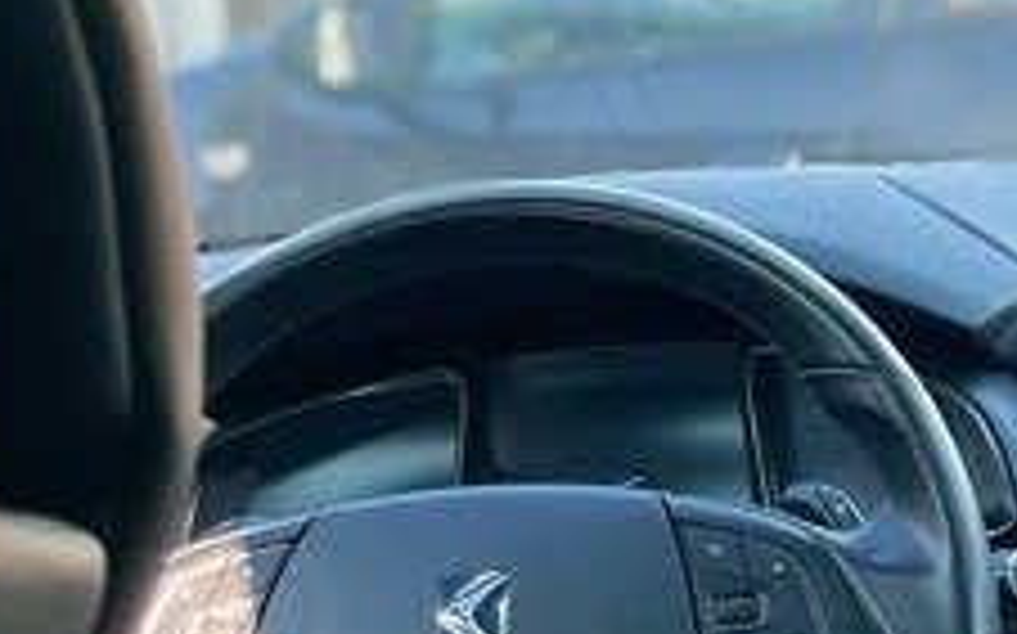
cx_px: 1328
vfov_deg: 10.4
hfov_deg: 16.2
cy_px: -238
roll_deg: +7.8
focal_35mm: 122
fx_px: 3380
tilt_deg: -3.6
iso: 40
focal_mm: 5.1
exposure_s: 1/121
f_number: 1.6
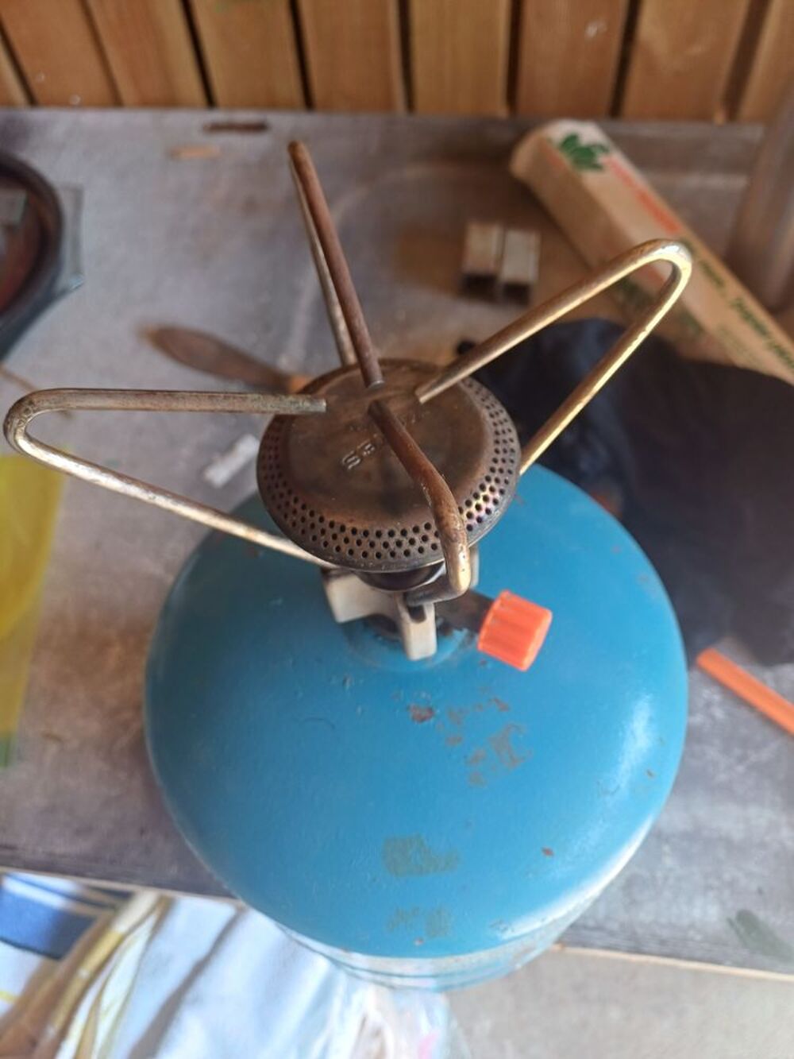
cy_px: 530
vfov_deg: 69.4
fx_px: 764
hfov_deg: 54.9
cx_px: 397
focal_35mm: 25
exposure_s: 1/50
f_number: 1.8
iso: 50
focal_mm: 4.65
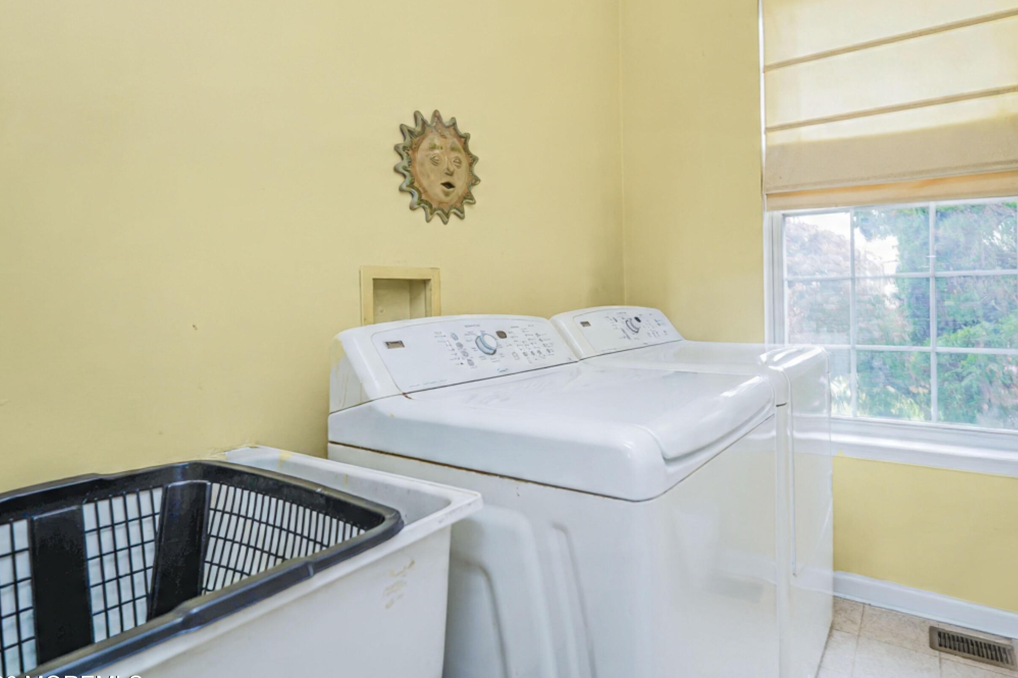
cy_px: 300
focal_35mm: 20
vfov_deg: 61.8
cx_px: 581
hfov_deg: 83.5
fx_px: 566
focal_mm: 16
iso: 50
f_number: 4
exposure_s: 1/6
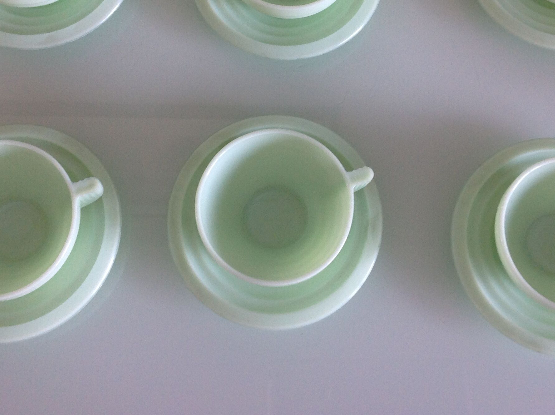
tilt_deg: -72.7
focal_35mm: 51
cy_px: 123
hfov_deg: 37.5
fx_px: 817
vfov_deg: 28.2
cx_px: 289
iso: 80
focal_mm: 4.28
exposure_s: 1/15
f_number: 2.4
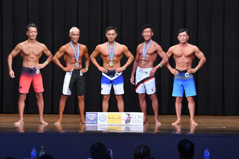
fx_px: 1115
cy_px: 80
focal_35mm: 168
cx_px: 120
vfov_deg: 8.2
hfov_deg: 12.2
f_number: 5.6
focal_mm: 112
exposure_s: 1/400
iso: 8000
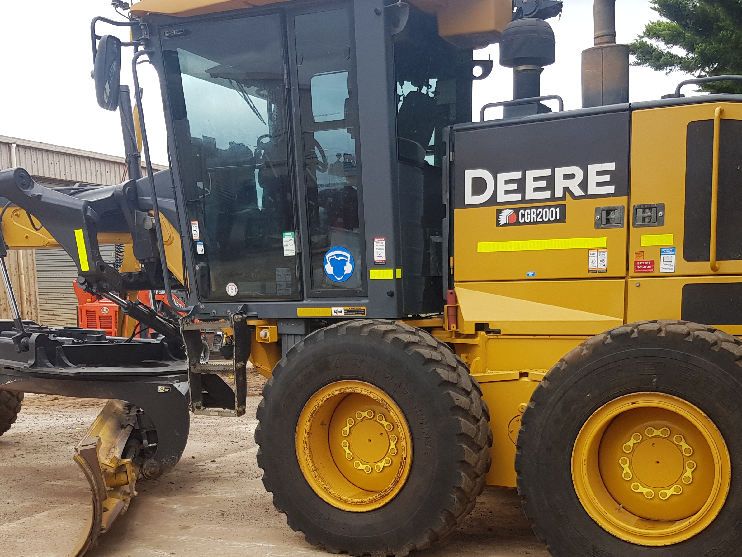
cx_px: 381
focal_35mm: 44
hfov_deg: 42.9
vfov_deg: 31.8
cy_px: 462
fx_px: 943
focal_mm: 4.2
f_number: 1.7
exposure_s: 1/778
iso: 40
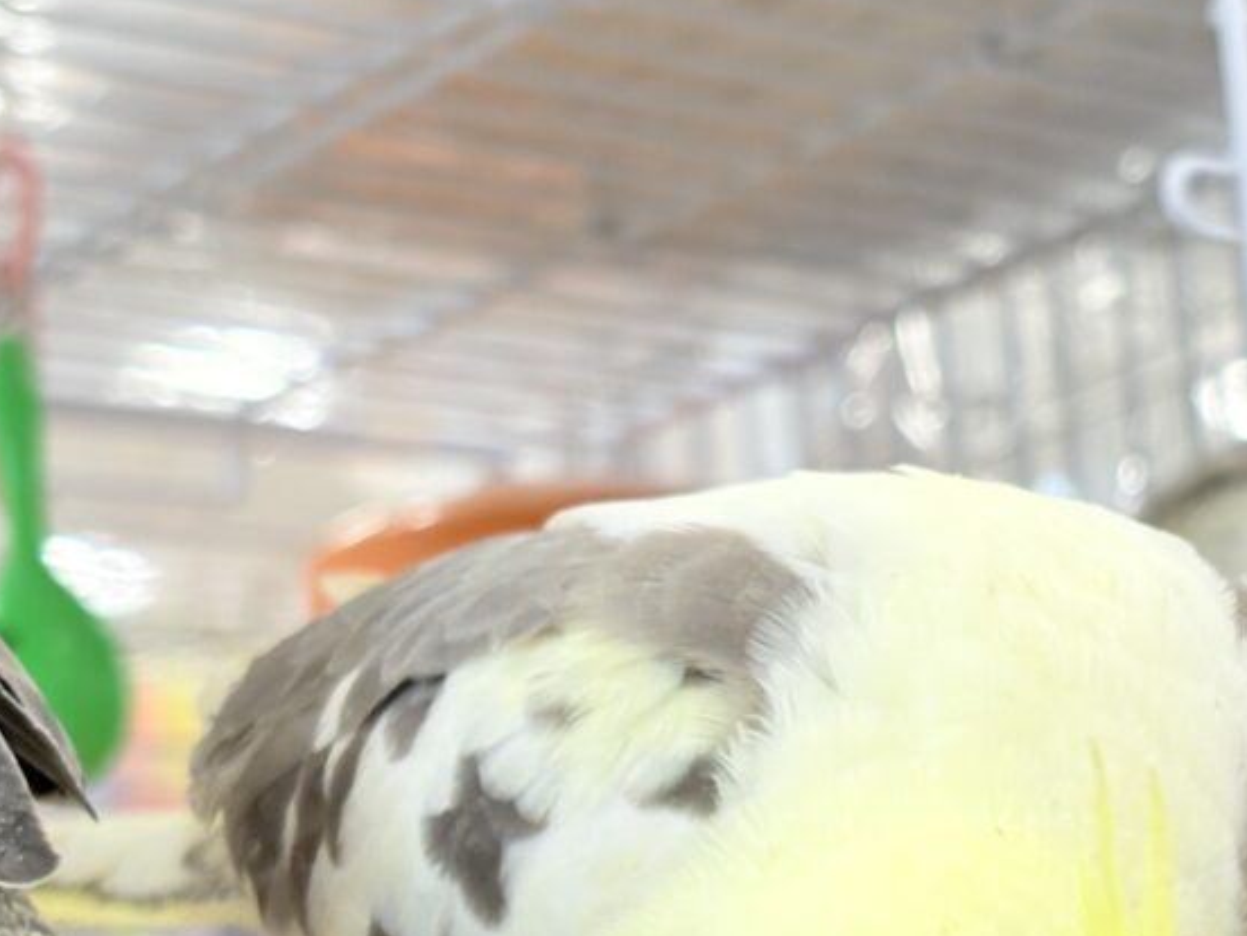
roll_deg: +6.0
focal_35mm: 113
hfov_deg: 17.3
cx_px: 980
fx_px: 4071
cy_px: 846
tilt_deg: +8.5
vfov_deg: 13.0
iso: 40
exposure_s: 1/50
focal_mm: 5.96
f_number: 1.6
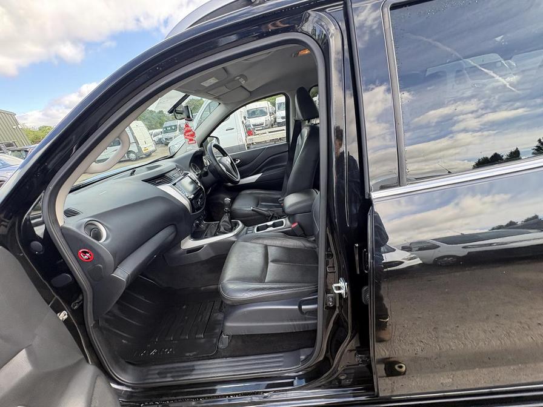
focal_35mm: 14
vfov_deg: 85.7
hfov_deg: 102.1
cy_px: 204
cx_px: 272
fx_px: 220
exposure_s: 1/99
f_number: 2.2
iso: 64
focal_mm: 2.22
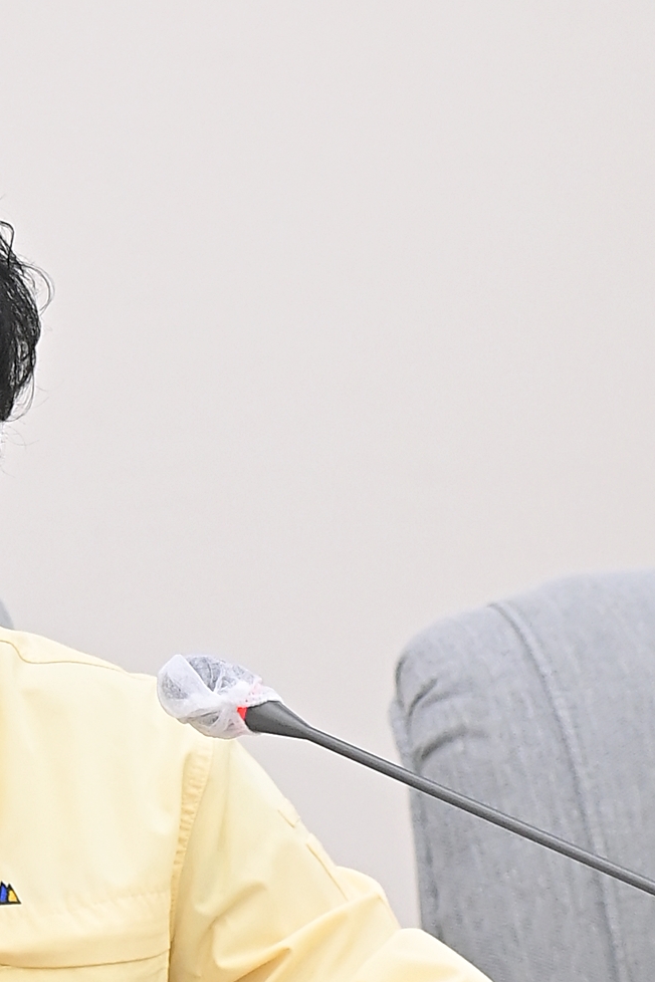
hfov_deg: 3.0
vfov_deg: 4.5
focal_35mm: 460
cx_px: -173
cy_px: 288
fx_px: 12553
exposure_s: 1/320
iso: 3200
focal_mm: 120
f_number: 5
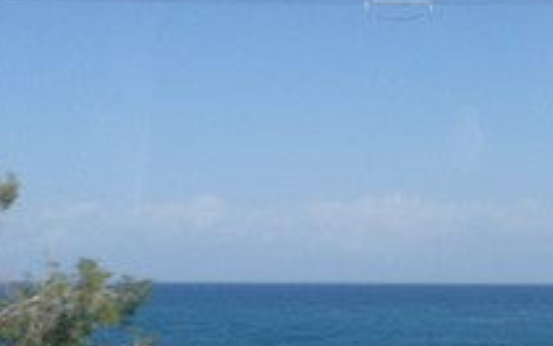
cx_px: 278
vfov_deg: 12.1
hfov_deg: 19.6
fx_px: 1598
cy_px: 425
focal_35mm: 106
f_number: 2.4
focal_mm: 4.12
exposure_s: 1/414
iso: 50
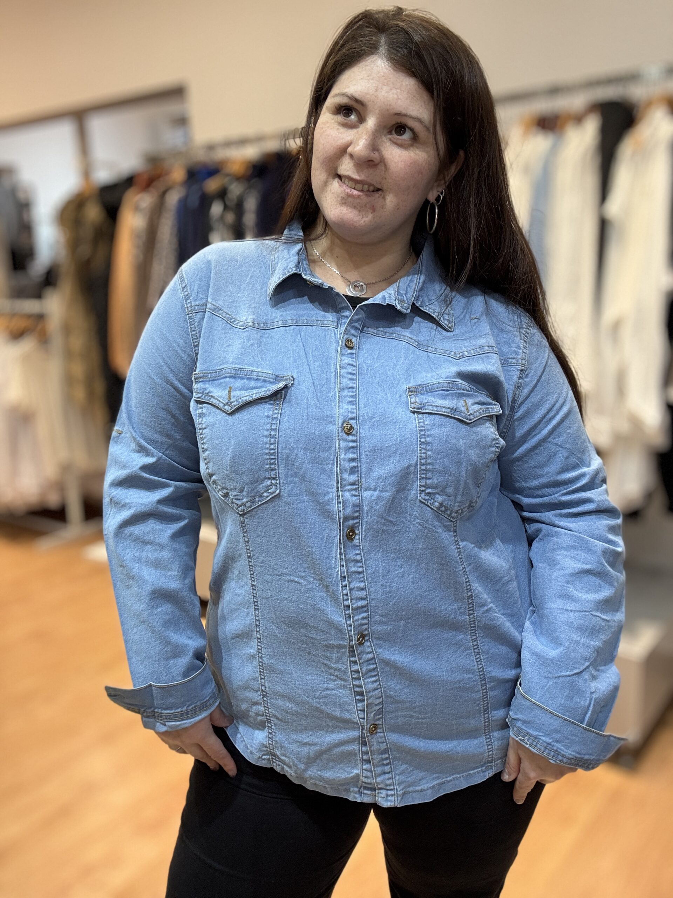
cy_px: 449
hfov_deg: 46.8
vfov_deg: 60.0
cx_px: 336
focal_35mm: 30
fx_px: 778
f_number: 1.9
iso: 100
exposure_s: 1/50
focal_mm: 2.69
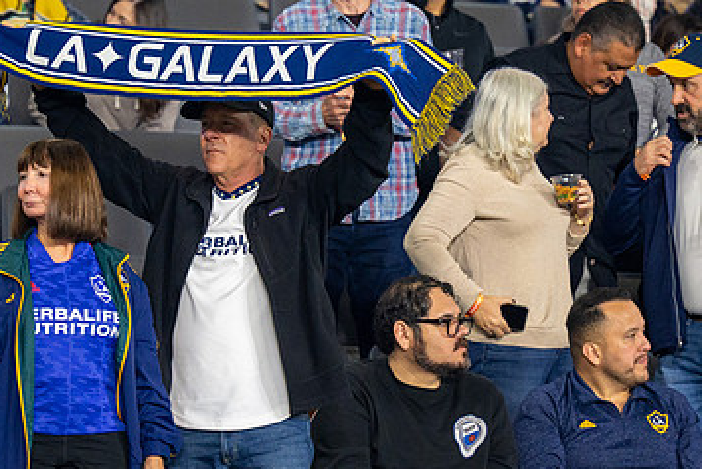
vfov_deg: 6.1
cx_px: 247
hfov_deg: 9.1
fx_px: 4428
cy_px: 193
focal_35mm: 227
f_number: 2.8
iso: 1000
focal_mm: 93
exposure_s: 1/500
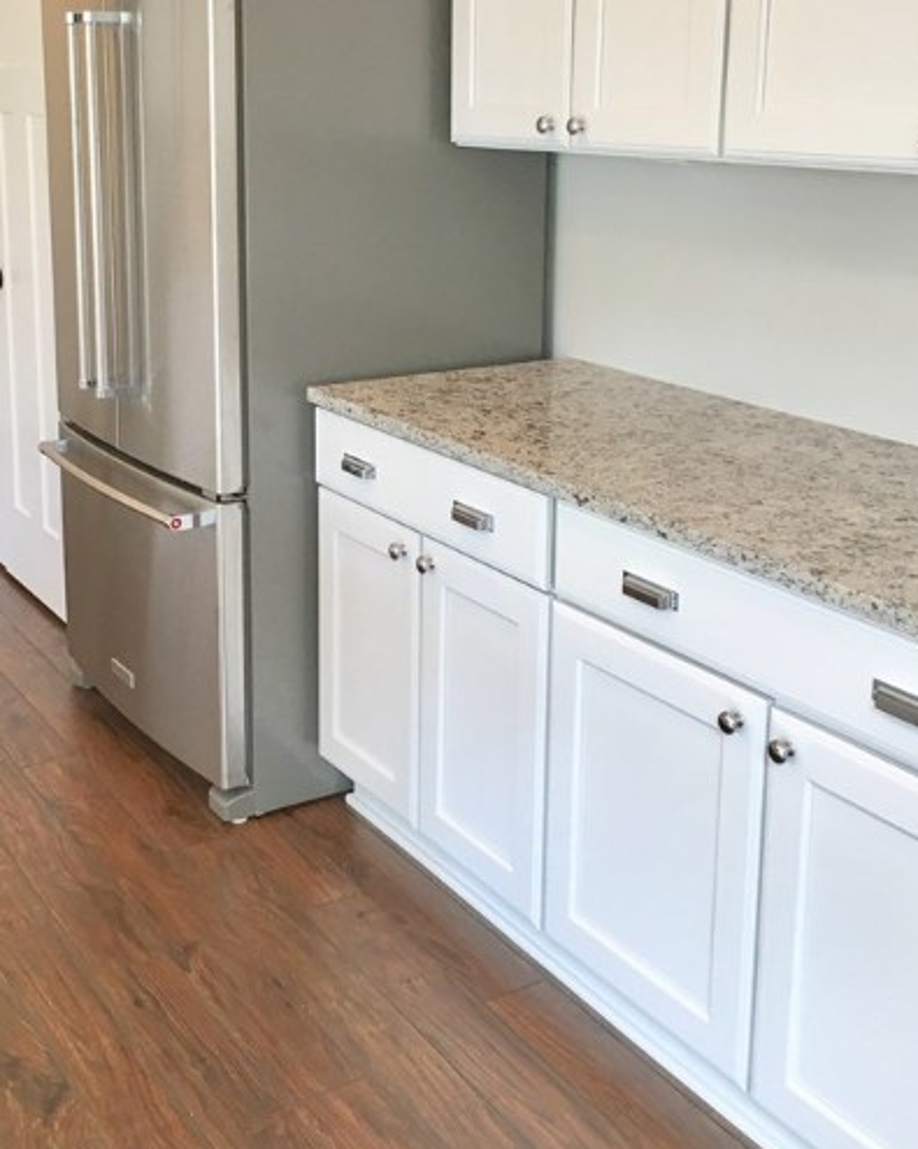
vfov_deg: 41.5
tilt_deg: -12.7
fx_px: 1495
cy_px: 391
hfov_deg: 33.9
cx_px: 316
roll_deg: +0.5
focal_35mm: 44
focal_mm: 4.15
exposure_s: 1/30
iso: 40
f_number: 2.2
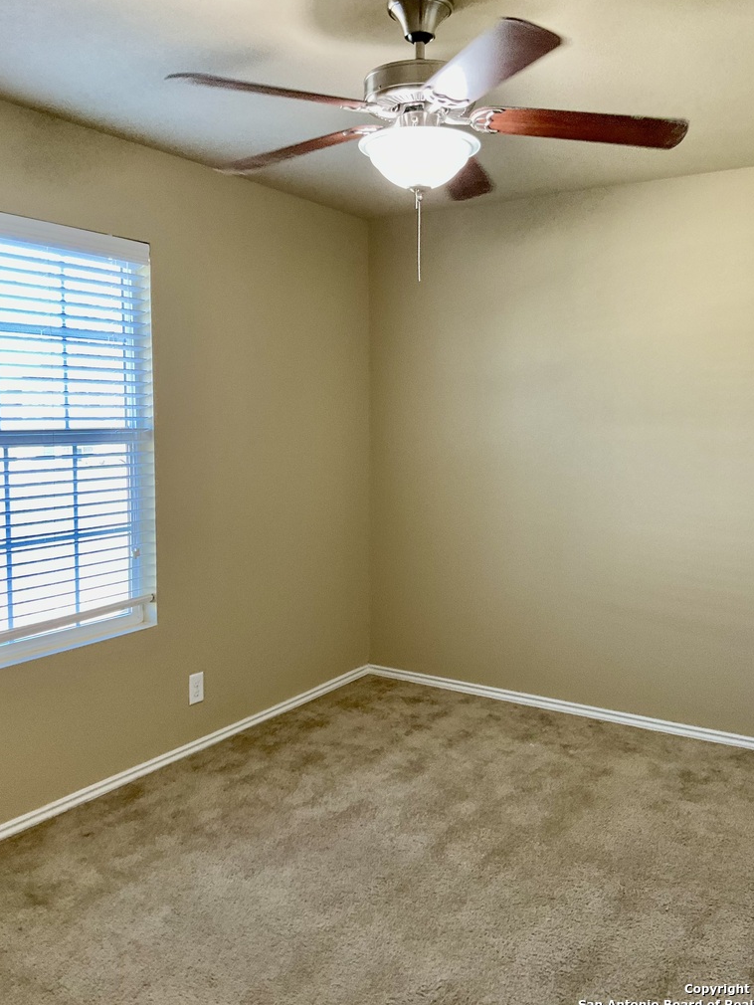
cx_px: 387
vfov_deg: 58.3
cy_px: 476
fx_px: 900
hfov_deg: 45.5
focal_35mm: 31
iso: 100
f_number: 1.8
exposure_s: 1/60
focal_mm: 3
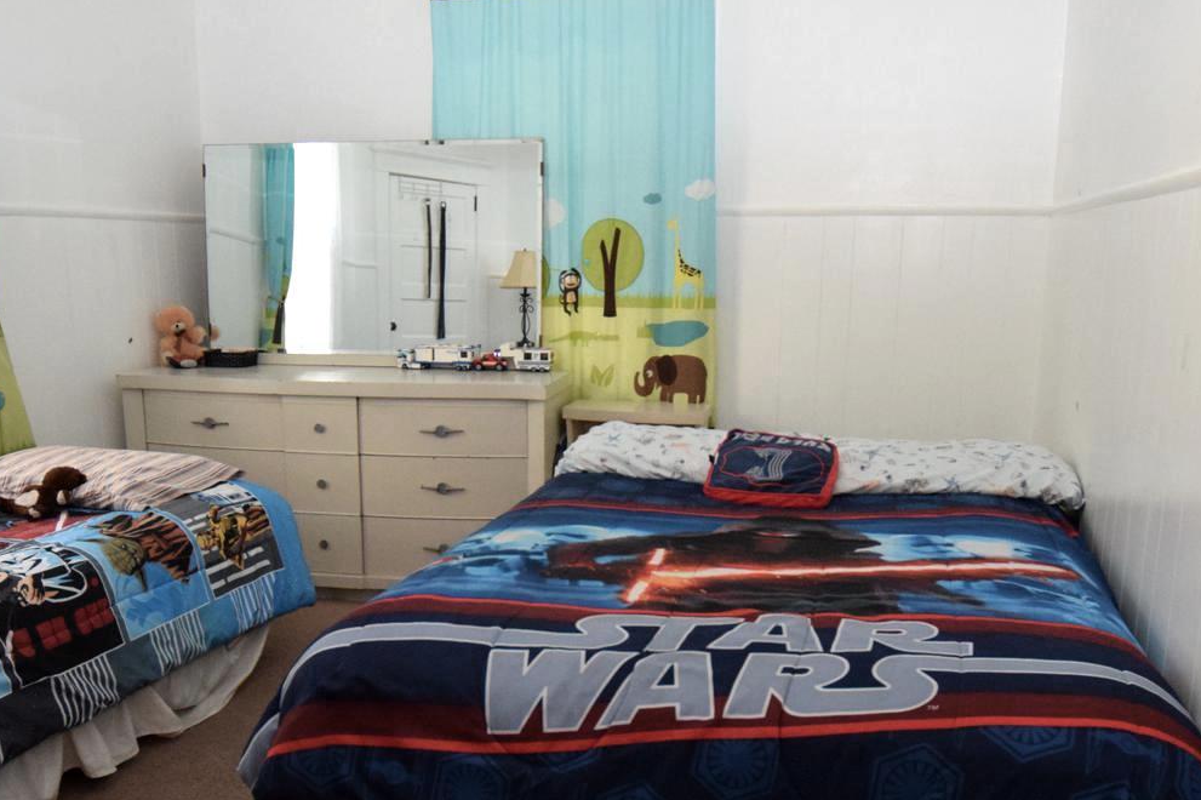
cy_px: 485
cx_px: 549
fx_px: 1034
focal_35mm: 31
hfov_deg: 60.2
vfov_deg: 42.1
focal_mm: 10
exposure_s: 1/200
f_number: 4
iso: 2200
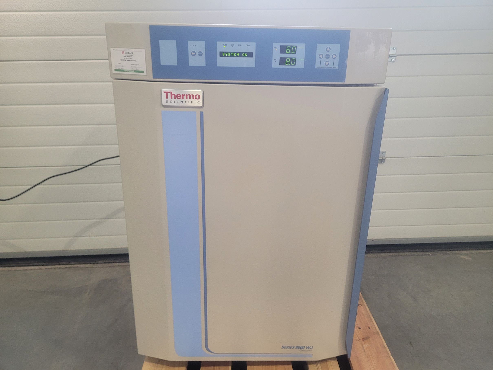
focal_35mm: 26
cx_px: 246
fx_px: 370
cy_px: 185
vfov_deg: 53.1
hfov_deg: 67.3
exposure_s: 1/100
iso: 250
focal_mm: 5.4
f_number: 1.8
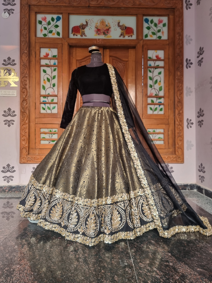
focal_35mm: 24
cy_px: 142
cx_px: 106
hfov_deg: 56.8
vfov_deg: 71.6
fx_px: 196
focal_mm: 6.7
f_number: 1.8
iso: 125
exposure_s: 1/100
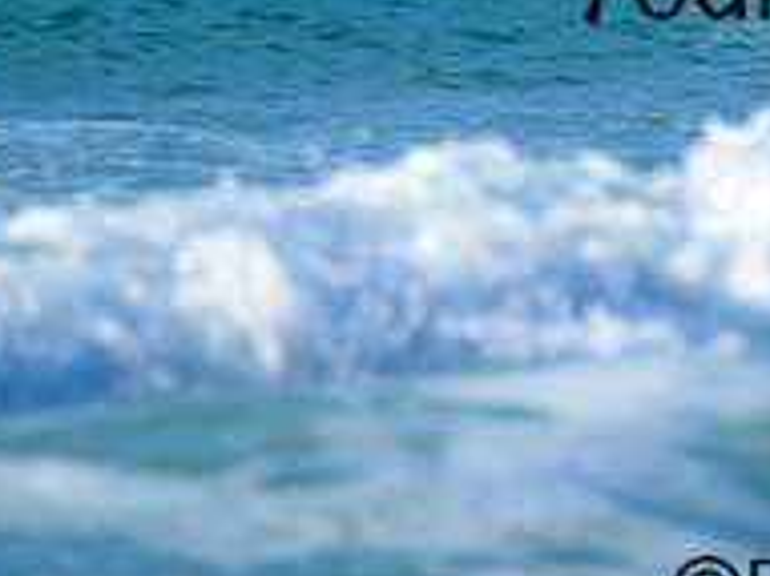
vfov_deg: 0.5
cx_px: 747
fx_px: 71470
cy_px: -215
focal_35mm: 3215
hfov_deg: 0.6
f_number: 6.3
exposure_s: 1/2000
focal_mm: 800
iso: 320
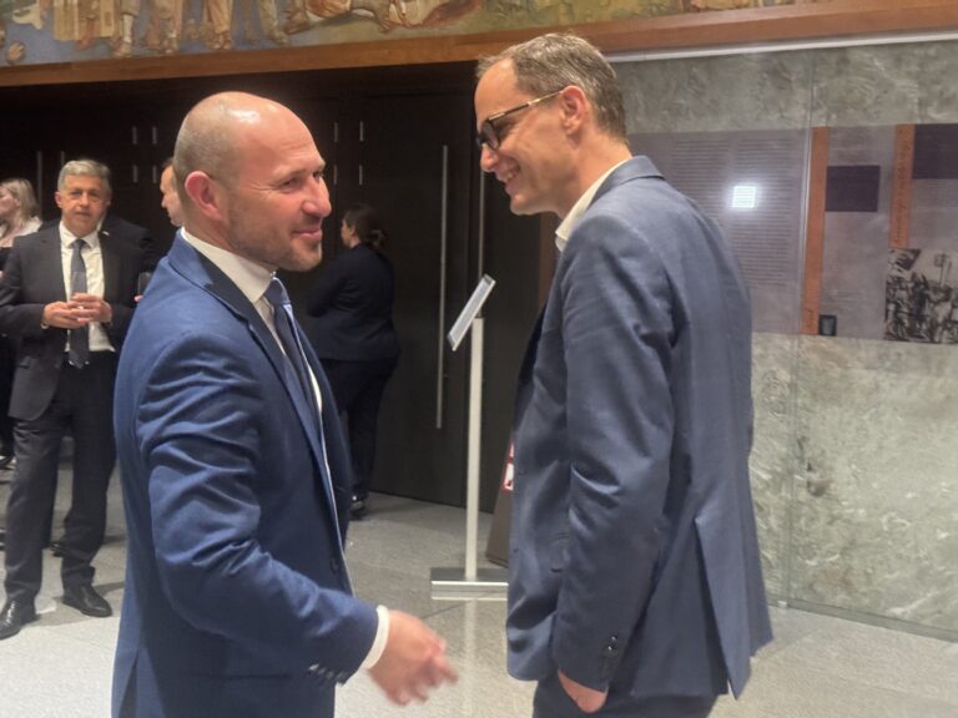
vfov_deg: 30.3
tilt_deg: -7.2
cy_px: 359
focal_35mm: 48
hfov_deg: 39.7
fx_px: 1328
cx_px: 479
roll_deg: -0.5
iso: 400
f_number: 1.78
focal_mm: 6.76
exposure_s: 1/33
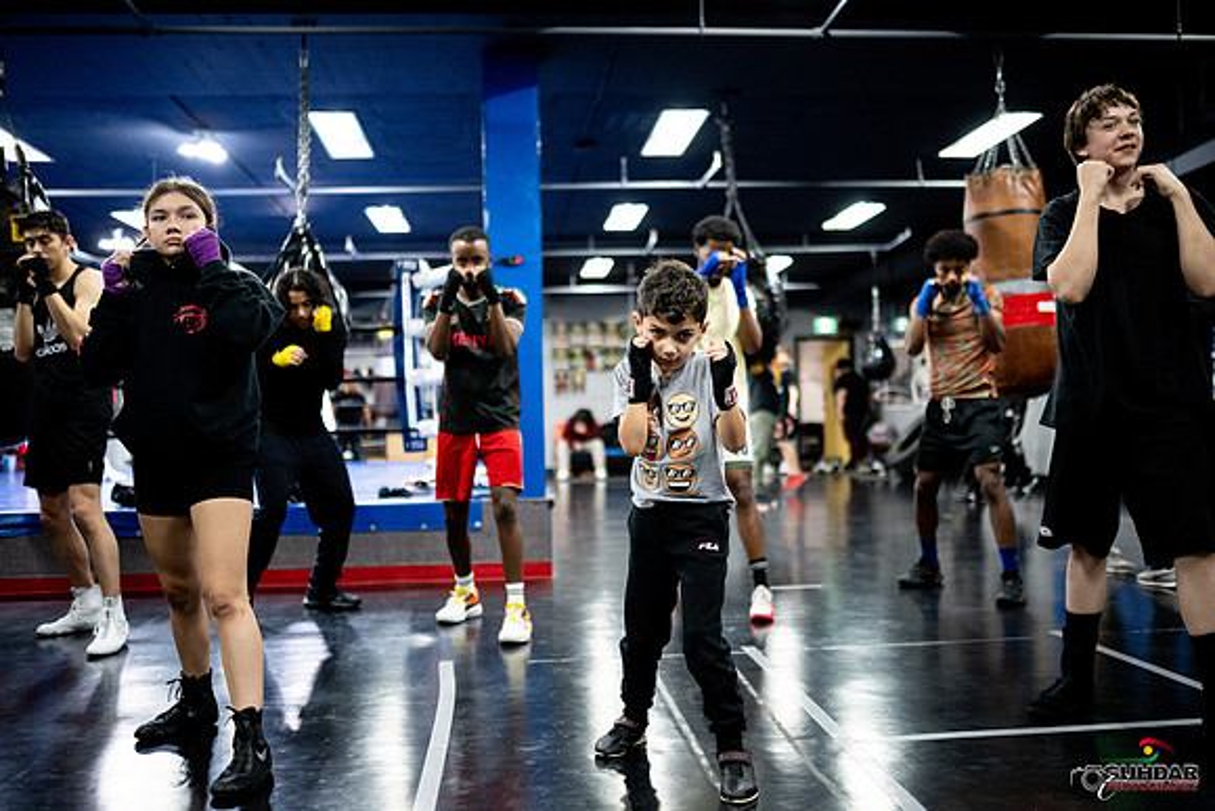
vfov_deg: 37.9
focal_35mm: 35
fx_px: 1181
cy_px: 406
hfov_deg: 54.4
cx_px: 608
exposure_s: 1/500
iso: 2500
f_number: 1.4
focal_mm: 35
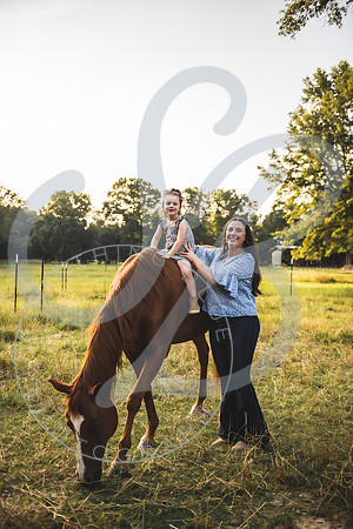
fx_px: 559
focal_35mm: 38
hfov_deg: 35.1
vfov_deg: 50.7
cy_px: 264
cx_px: 176
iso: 80
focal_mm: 38
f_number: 2.8
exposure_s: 1/250
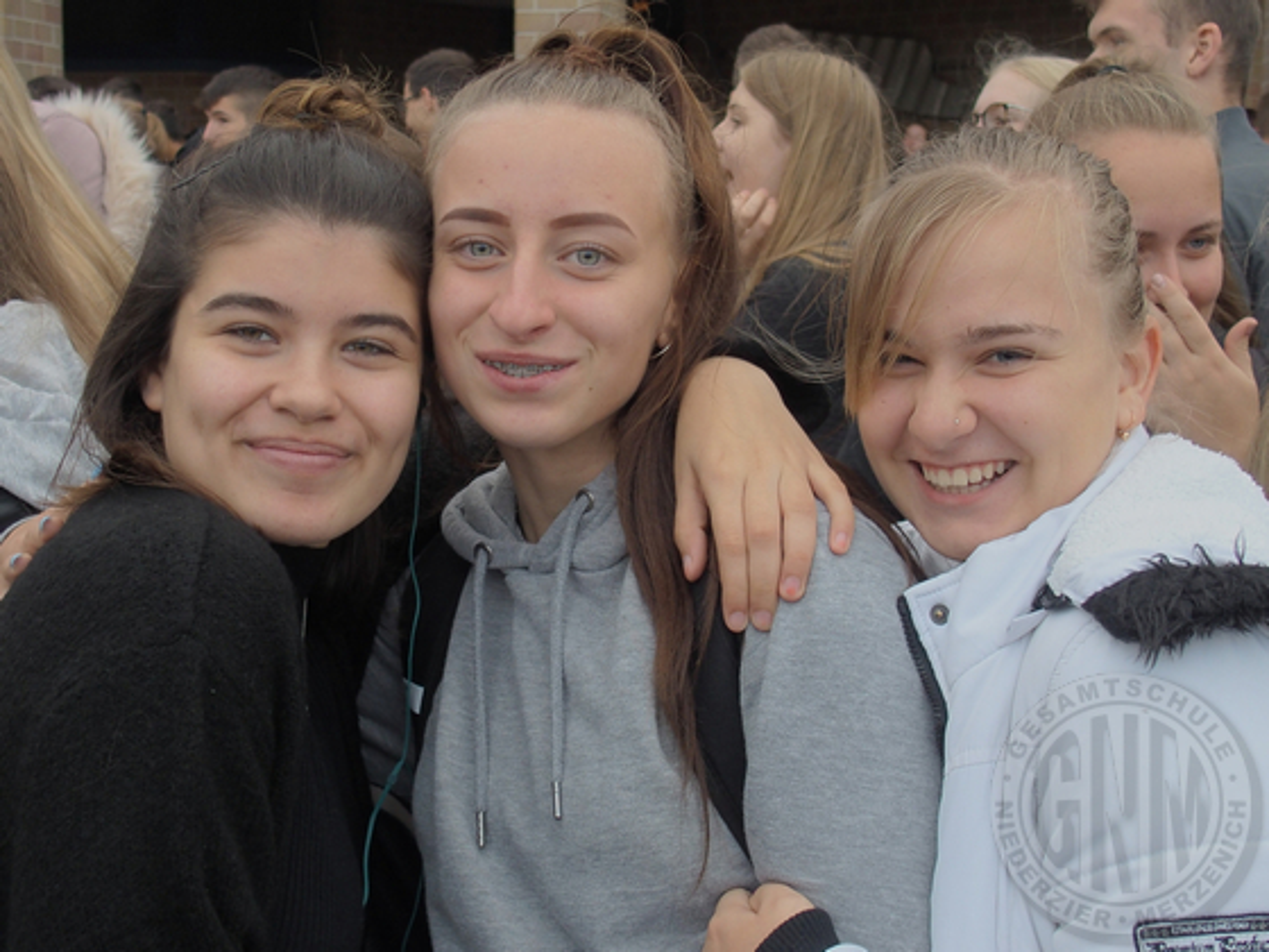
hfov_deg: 44.8
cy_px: 476
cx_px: 634
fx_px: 1540
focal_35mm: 42
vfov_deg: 34.3
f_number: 2.8
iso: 100
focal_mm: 9
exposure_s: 1/100
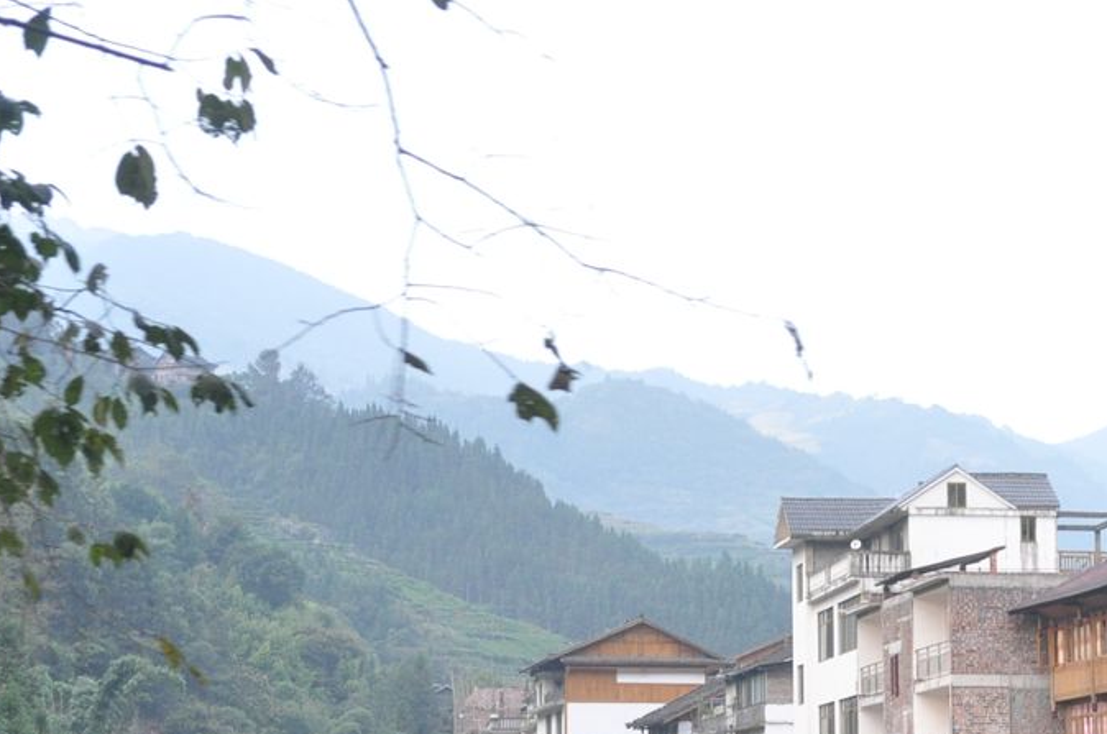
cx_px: 916
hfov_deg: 24.6
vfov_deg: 16.5
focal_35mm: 81
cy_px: 679
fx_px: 2487
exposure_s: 1/250
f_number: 3.2
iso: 1000
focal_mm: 28
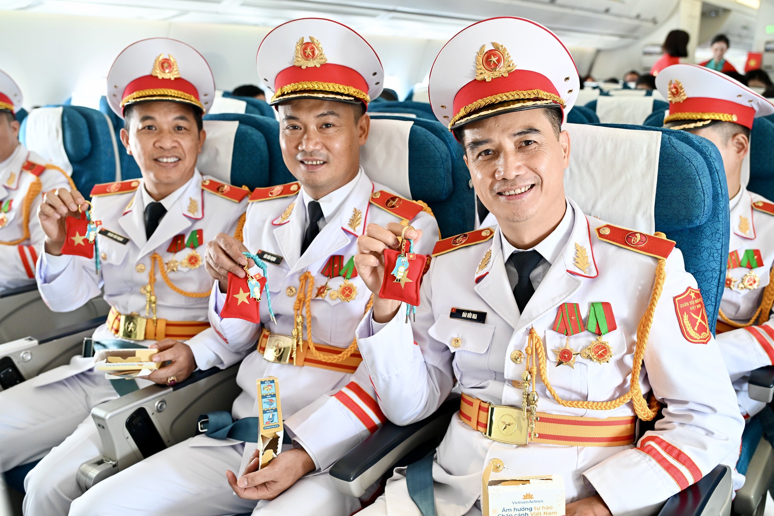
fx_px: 742
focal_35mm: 34
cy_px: 258
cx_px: 387
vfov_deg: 38.4
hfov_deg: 55.1
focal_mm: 34.5
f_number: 4
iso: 1600
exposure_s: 1/160
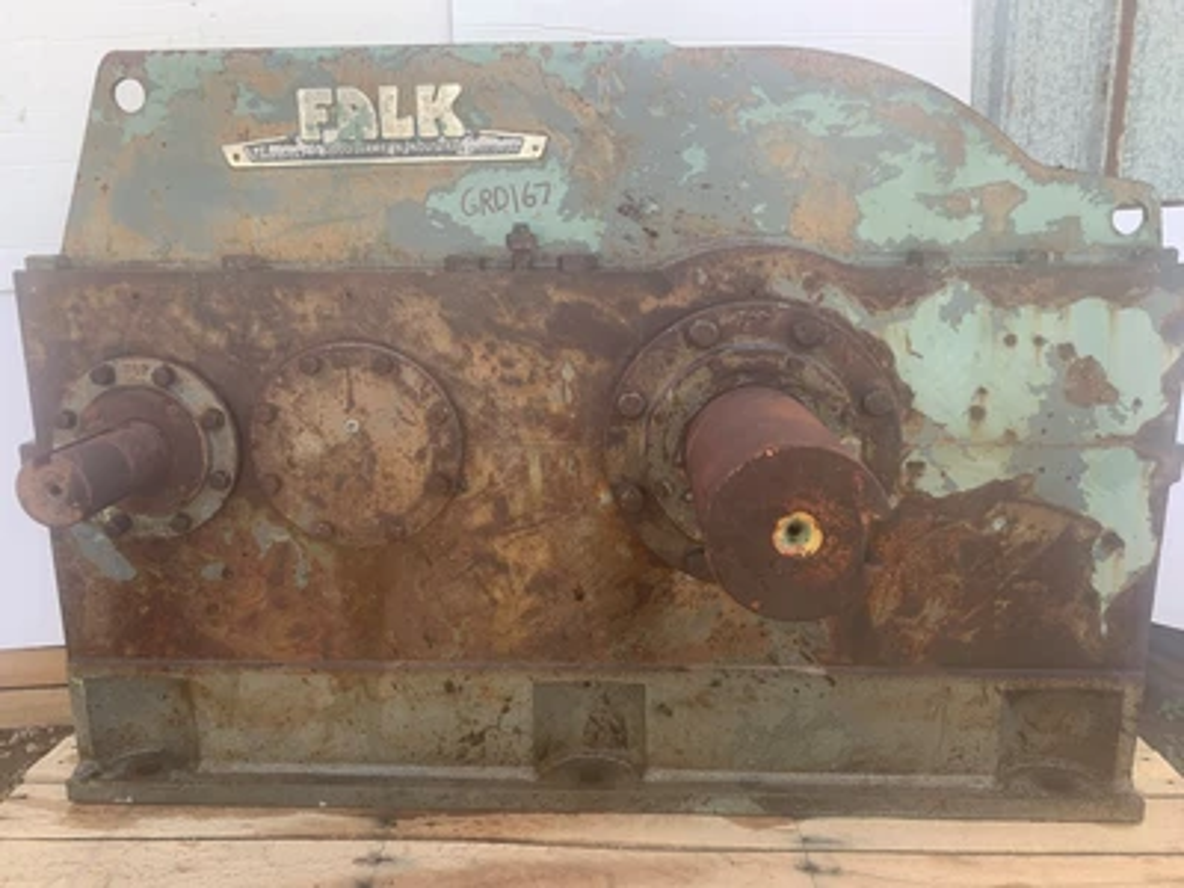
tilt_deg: -12.0
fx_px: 889
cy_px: 444
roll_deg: -1.0
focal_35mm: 26
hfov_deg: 67.3
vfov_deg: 53.1
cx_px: 592
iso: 25
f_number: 1.8
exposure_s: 1/159
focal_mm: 4.25
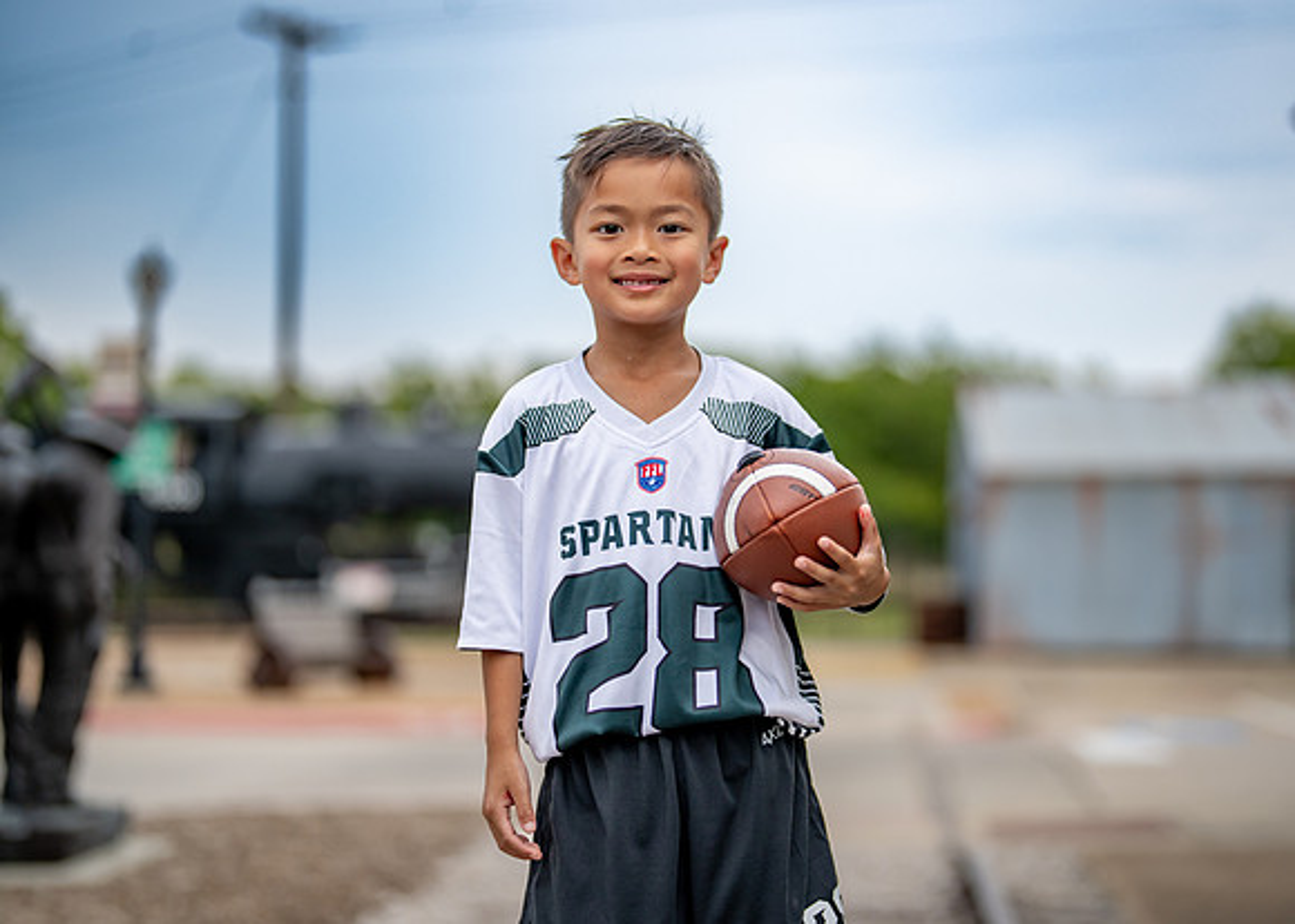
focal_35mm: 56
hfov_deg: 34.8
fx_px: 2068
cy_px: 446
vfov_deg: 25.2
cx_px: 689
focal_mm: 50
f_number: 1.2
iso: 250
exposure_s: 1/2000
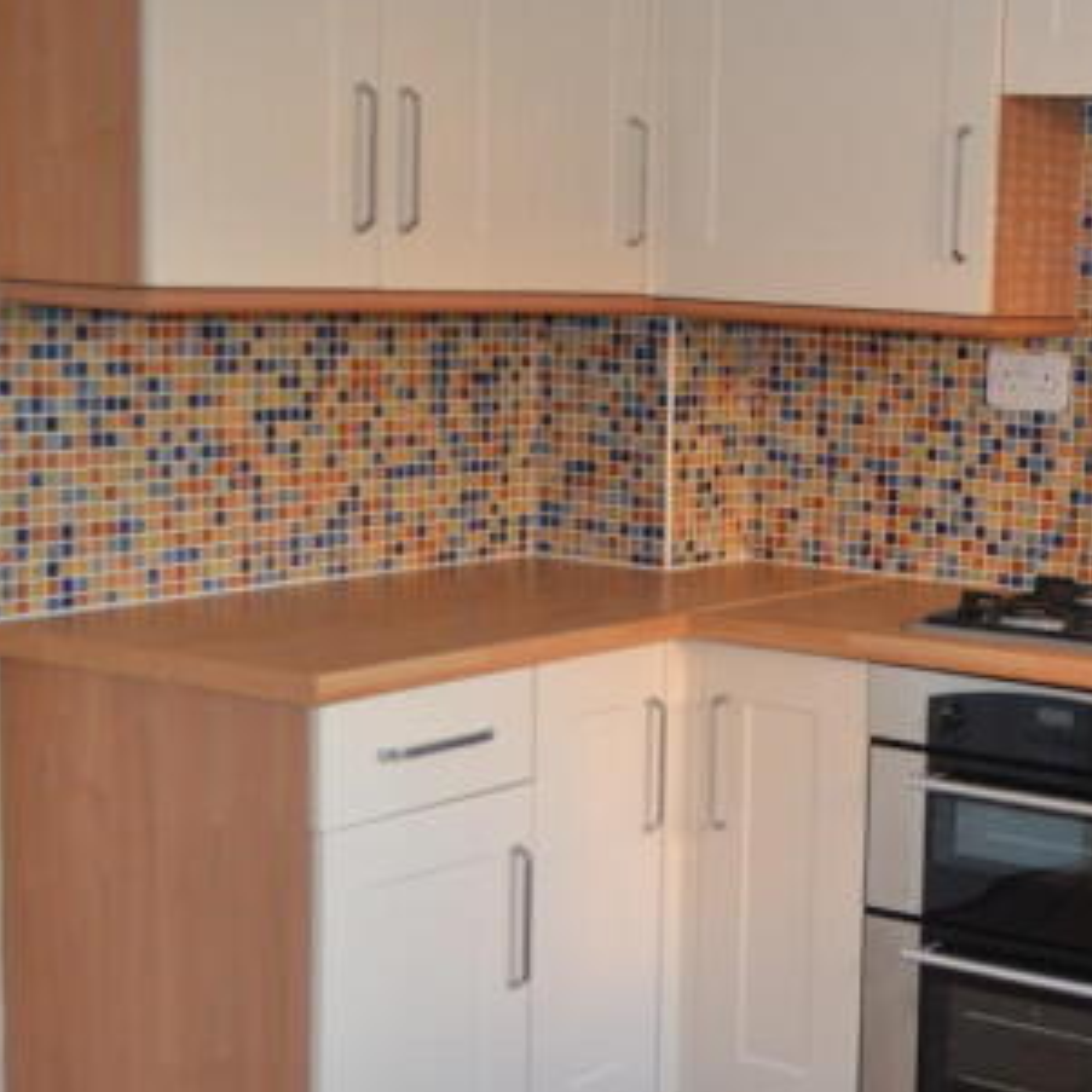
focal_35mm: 61
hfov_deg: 26.9
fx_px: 2177
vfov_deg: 28.2
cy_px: 579
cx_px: 1043
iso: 800
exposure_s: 1/60
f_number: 4
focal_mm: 22
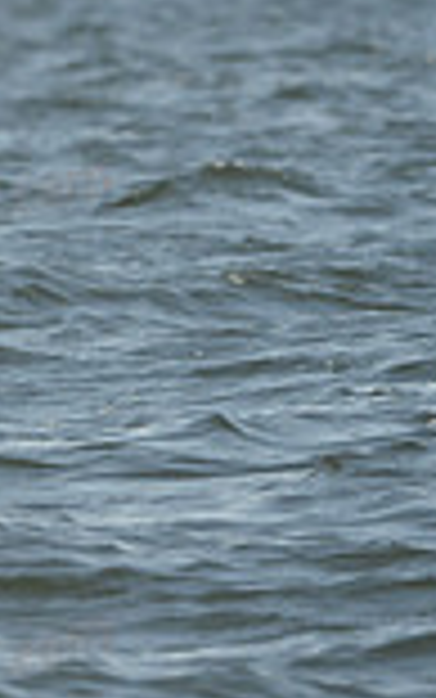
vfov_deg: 2.0
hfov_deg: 1.3
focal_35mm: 1031
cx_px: -751
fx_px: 19583
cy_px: 70
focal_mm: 270
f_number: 6.3
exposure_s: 1/1250
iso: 280
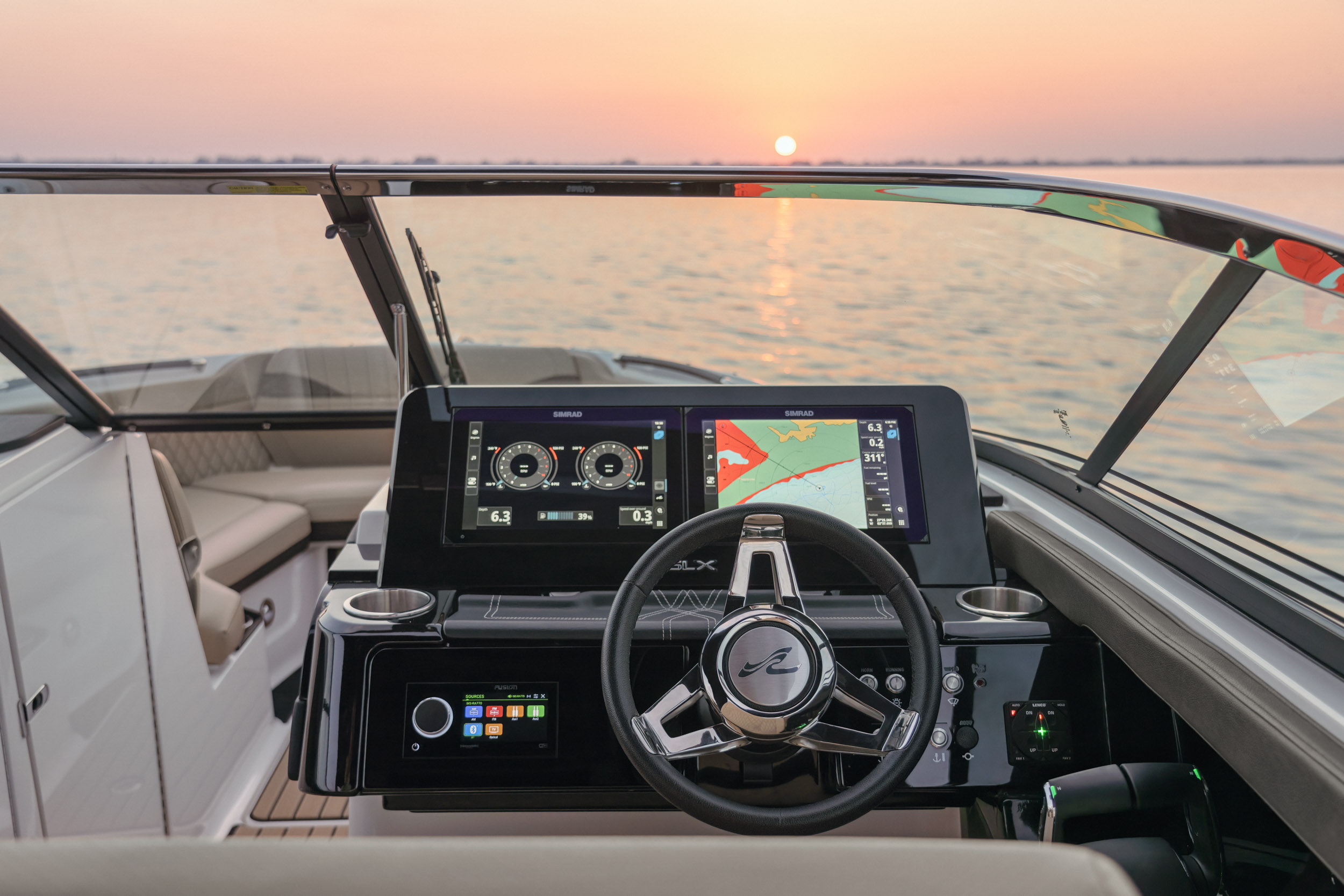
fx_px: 1307
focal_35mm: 35
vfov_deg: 37.9
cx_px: 672
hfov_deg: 54.4
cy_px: 448
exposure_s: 1/200
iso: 200
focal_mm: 35
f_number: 4
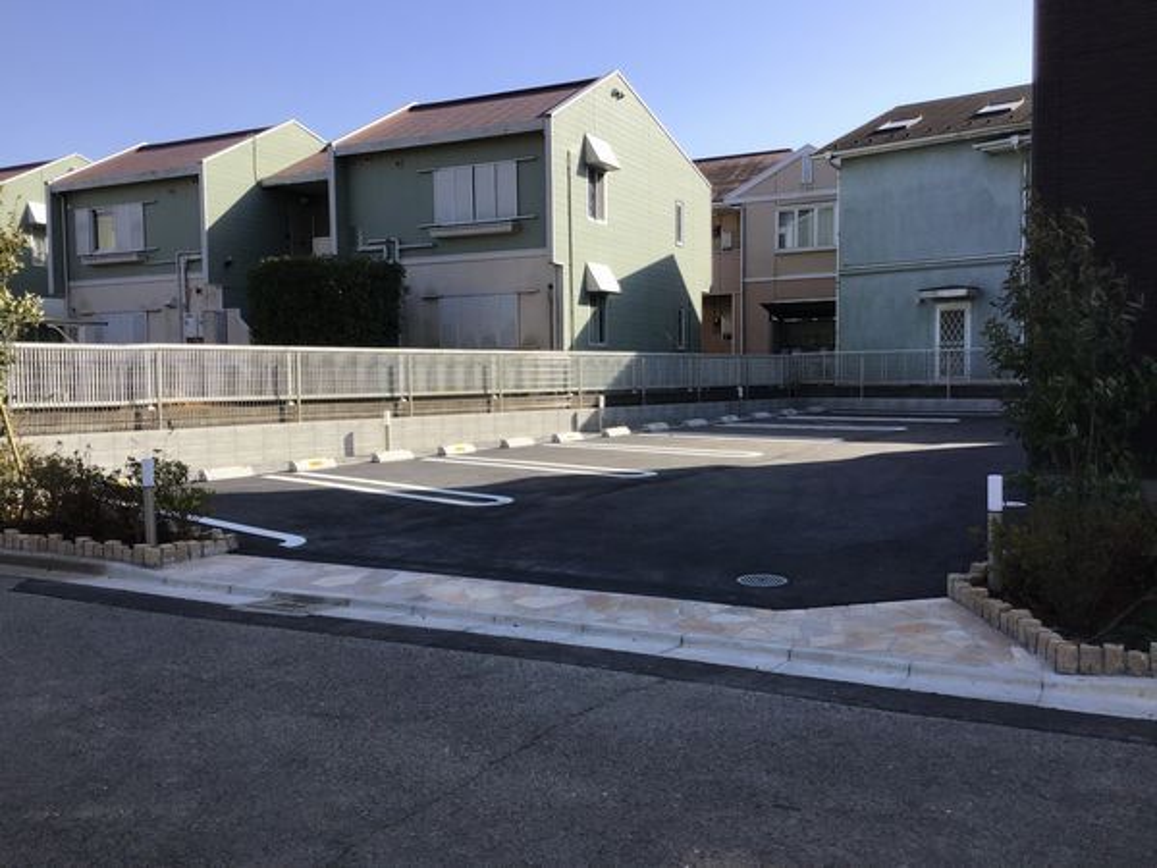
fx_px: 1036
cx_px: 578
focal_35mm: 31
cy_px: 434
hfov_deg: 58.4
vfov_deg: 45.4
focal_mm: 3.3
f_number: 2.4
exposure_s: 1/702
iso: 25
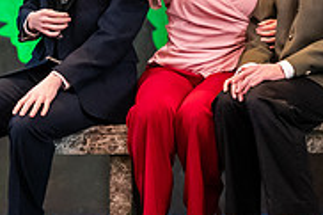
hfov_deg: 4.8
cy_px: 3
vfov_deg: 3.2
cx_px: 130
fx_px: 3854
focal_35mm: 430
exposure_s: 1/250
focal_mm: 135
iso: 4000
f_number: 3.2
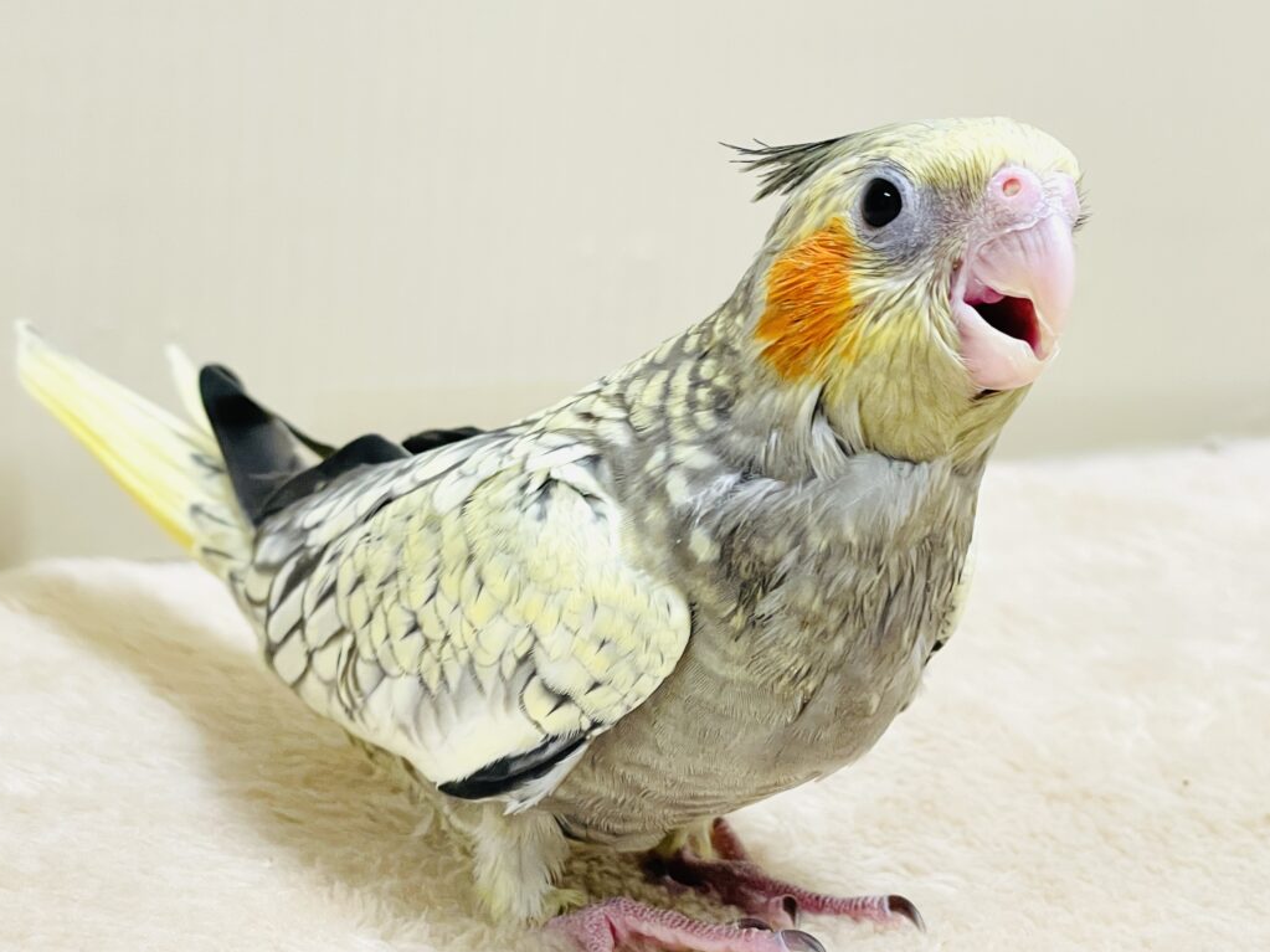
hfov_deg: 31.7
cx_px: 665
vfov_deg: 24.0
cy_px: 478
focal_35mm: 61
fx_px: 2238
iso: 125
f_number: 2
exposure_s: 1/99
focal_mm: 6
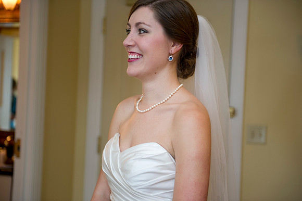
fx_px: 520
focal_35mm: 62
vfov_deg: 21.9
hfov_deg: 32.4
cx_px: 151
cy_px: 100
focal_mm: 62
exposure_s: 1/125
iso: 640
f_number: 2.8
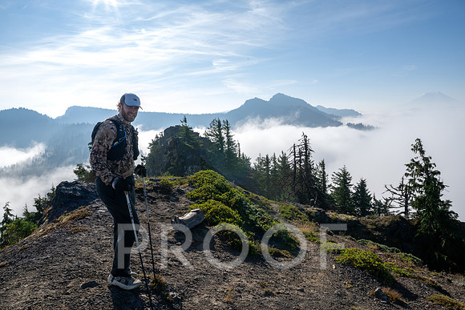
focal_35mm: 24
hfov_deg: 73.7
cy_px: 155
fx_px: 310
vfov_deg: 53.2
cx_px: 232
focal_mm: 24
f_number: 14
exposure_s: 1/320
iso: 400
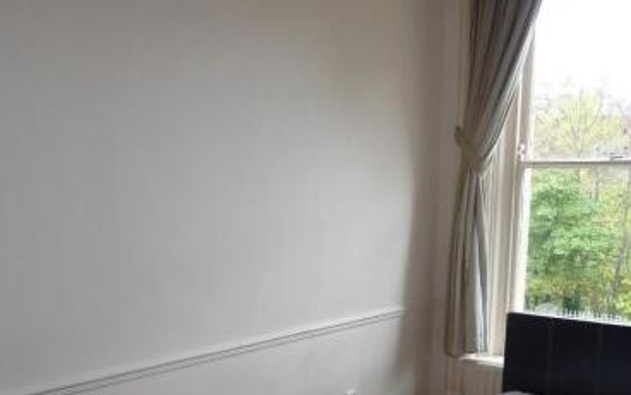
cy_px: 346
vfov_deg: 26.6
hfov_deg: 42.5
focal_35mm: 47
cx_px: 268
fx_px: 808
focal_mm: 4.7
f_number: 3.3
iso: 100
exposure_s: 1/30
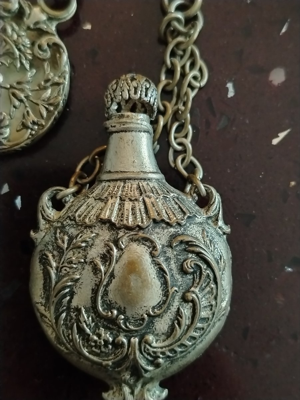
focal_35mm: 45
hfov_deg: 32.2
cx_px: 150
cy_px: 200
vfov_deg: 42.1
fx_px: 520
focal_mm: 5.25
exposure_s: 1/60
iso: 5897
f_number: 1.75
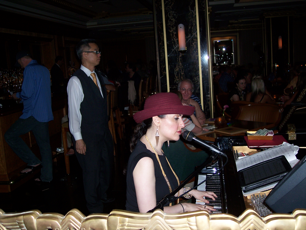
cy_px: 115
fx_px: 345
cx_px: 153
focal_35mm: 39
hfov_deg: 47.9
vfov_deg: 36.8
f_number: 2.8
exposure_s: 1/60
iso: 100
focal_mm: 8
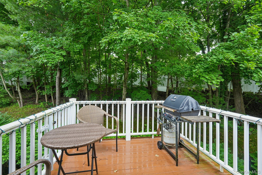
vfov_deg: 73.7
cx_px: 131
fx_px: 116
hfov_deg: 96.7
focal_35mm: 16
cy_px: 88
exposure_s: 1/13
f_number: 9
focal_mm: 16
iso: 400
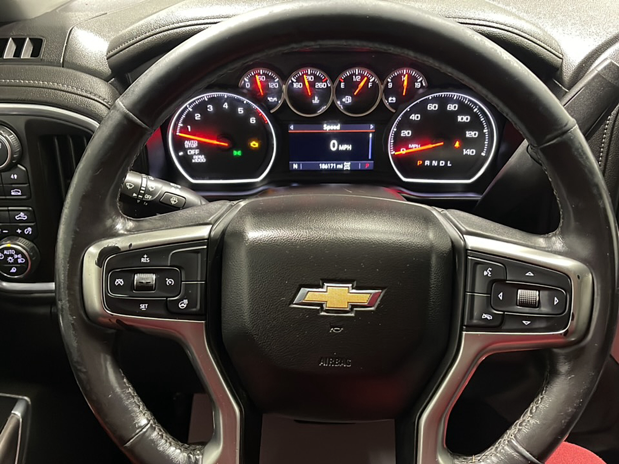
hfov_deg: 63.4
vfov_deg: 49.7
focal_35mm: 28
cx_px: 310
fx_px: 501
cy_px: 232
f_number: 1.6
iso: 800
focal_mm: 5.1
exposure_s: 1/40
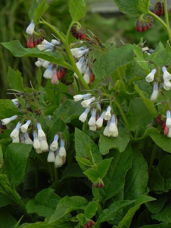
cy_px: 114
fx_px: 1396
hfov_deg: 7.0
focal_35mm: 212
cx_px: 86
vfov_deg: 9.3
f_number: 5
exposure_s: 1/160
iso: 160
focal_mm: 37.7
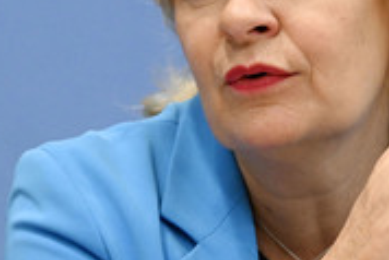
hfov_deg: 6.3
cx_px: 322
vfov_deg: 4.2
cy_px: 66
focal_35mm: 329
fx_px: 3558
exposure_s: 1/640
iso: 5000
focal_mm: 130
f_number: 6.3
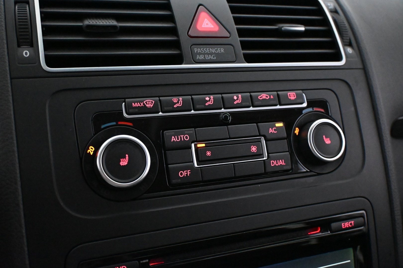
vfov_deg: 36.9
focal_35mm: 36
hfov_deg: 53.1
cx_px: 202
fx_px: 403
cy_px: 134
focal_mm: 24
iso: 12800
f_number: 4.2
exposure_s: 1/125
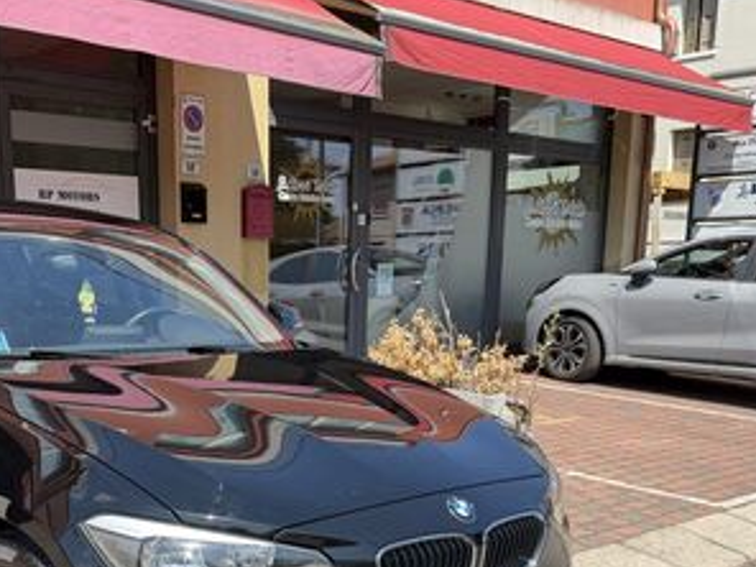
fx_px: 1005
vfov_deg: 30.1
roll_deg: +0.0
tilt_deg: -12.9
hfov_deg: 40.8
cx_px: 262
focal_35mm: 46
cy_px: 515
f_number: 1.78
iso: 100
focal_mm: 6.76
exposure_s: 1/1855
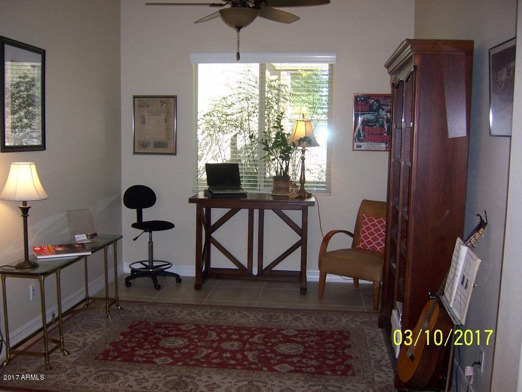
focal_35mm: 36
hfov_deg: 51.4
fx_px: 543
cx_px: 261
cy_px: 196
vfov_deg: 39.7
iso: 125
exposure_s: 1/60
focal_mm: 6.2
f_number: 2.8
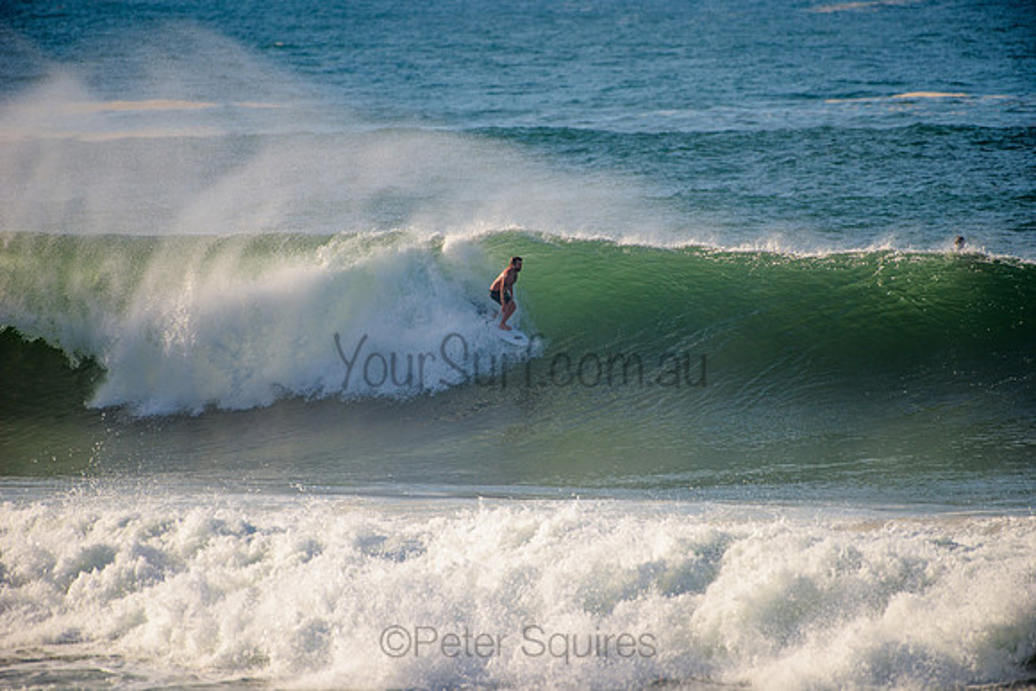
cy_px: 346
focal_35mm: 500
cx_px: 518
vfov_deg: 2.8
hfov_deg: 4.1
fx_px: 14392
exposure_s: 1/1600
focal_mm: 500
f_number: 5.6
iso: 125
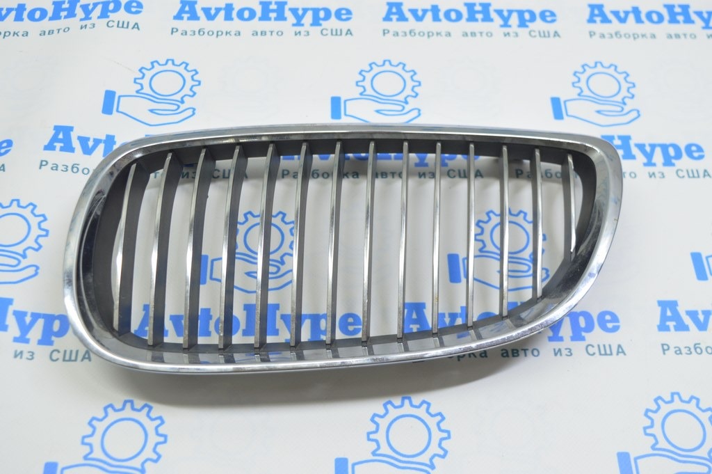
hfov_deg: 43.6
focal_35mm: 45
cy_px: 237
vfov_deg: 29.8
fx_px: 889
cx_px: 356
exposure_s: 1/20
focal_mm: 30
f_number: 5.6
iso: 400
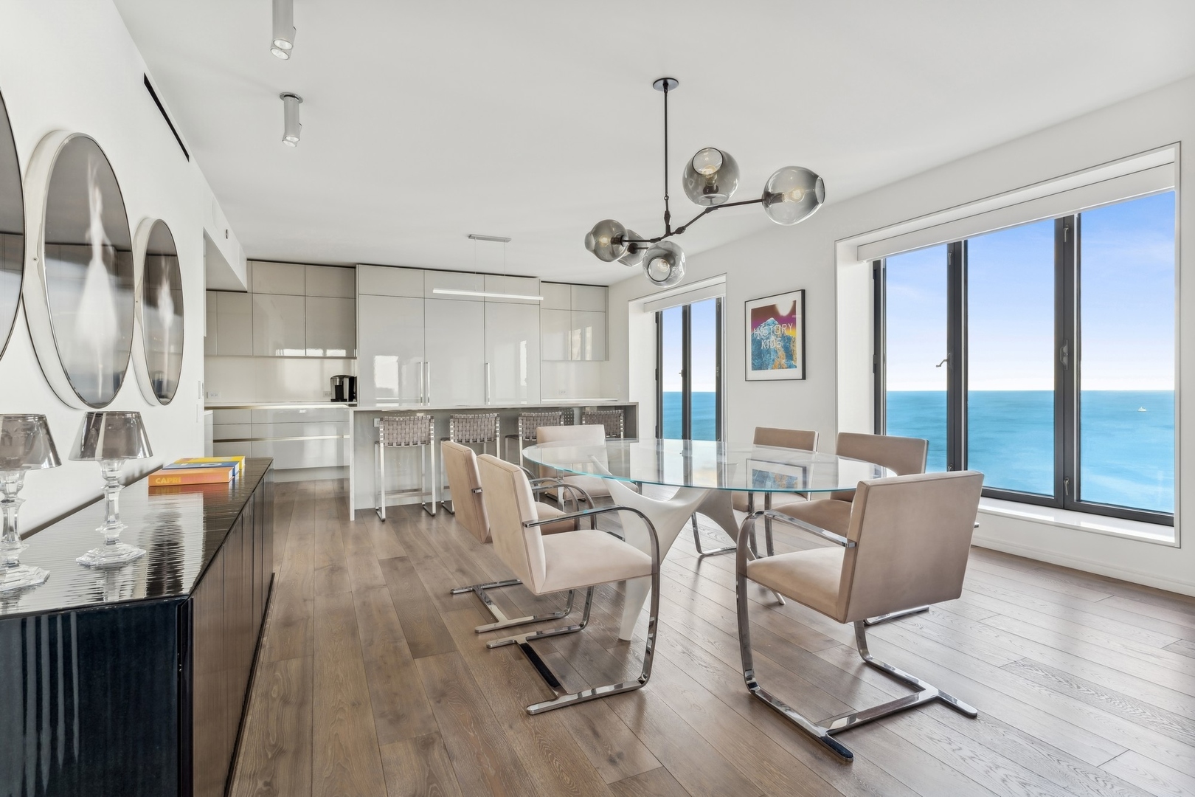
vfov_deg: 70.4
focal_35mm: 17
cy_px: 398
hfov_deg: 93.3
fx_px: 564
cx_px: 598
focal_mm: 17
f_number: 8
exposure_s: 1/30
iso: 320
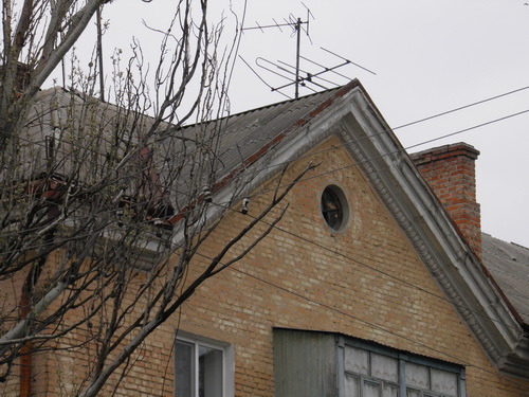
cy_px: 198
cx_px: 264
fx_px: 2476
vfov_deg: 9.2
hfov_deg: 12.2
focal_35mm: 162
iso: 100
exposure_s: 1/250
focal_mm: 29.2
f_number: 5.7
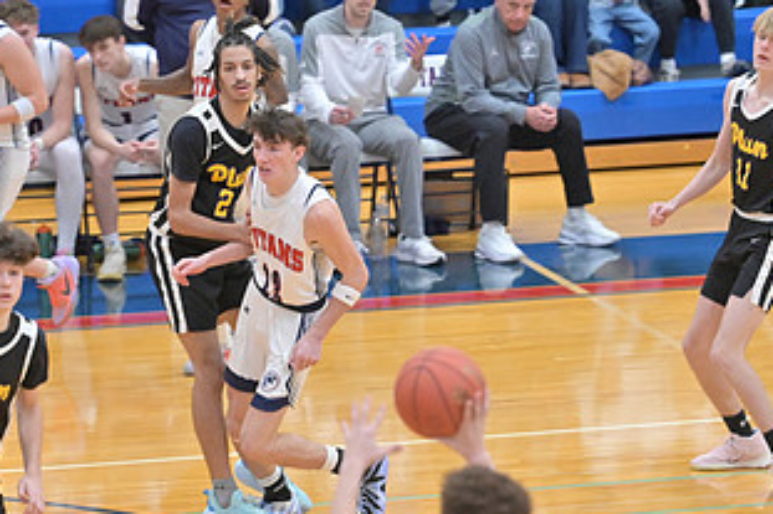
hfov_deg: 6.7
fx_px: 6610
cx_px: 390
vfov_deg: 4.5
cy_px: 253
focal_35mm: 308
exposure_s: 1/800
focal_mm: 165
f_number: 4
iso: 7200
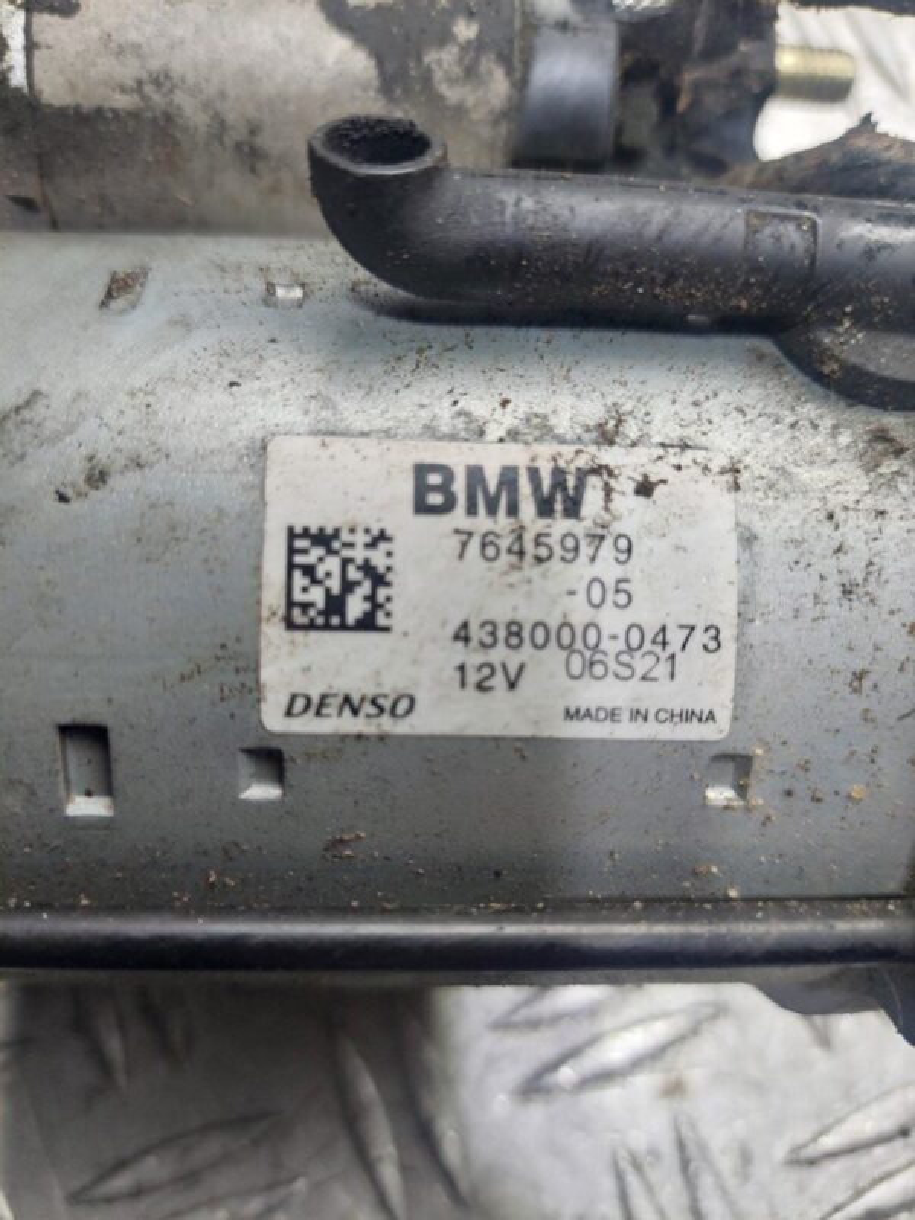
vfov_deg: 69.4
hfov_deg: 54.9
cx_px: 458
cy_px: 610
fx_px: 881
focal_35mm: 25
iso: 80
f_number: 1.8
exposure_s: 1/50
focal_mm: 5.23
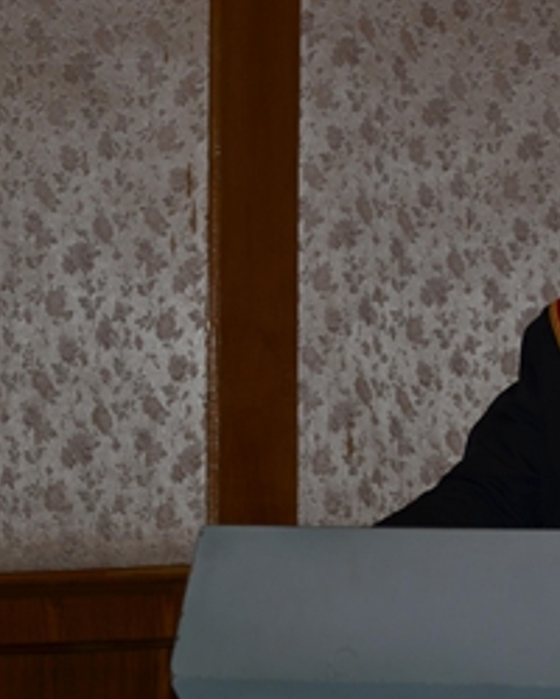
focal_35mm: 239
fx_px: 4950
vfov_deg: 8.1
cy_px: 301
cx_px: 630
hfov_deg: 6.4
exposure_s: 1/60
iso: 100
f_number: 5
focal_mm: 85
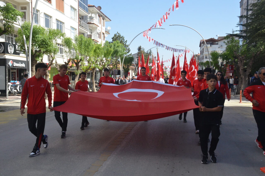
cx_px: 132
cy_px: 88
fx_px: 264
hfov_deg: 53.2
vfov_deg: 36.7
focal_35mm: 36
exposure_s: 1/1000
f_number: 7.1
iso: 1250
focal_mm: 24
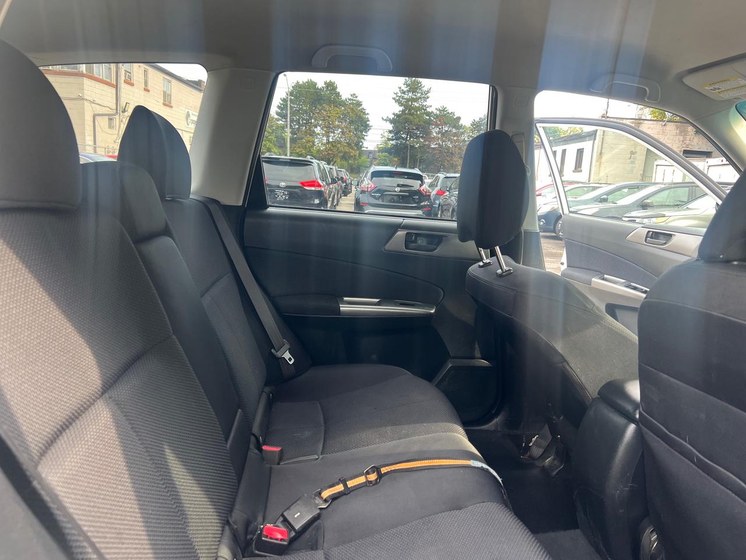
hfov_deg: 67.3
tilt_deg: -11.3
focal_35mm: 26
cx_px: 373
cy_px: 280
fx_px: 560
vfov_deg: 53.1
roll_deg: -3.7
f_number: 1.5
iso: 50
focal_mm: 5.7
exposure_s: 1/121
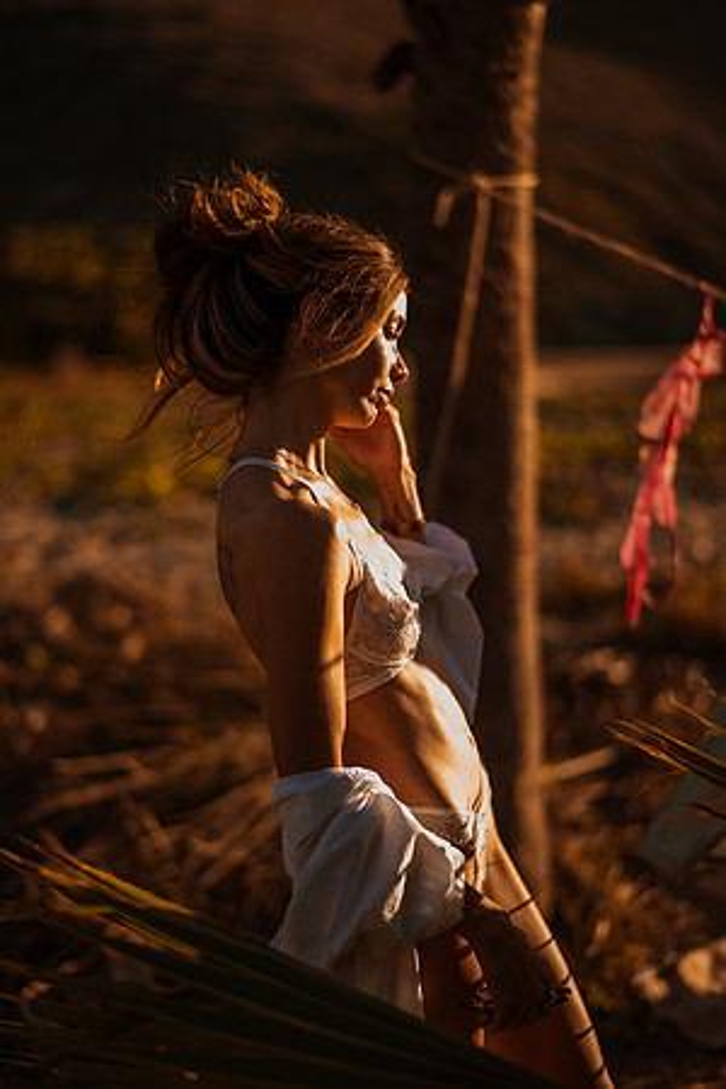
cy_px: 544
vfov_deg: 34.5
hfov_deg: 23.4
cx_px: 363
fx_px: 1754
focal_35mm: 58
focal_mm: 58
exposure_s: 1/1600
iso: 50
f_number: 1.4
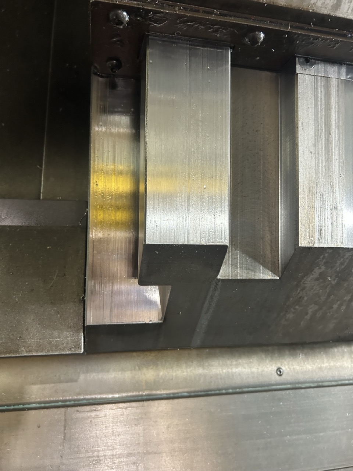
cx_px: 176
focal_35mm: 26
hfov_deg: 53.1
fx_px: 354
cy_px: 236
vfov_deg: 67.3
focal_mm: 5.7
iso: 400
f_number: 1.5
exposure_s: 1/60
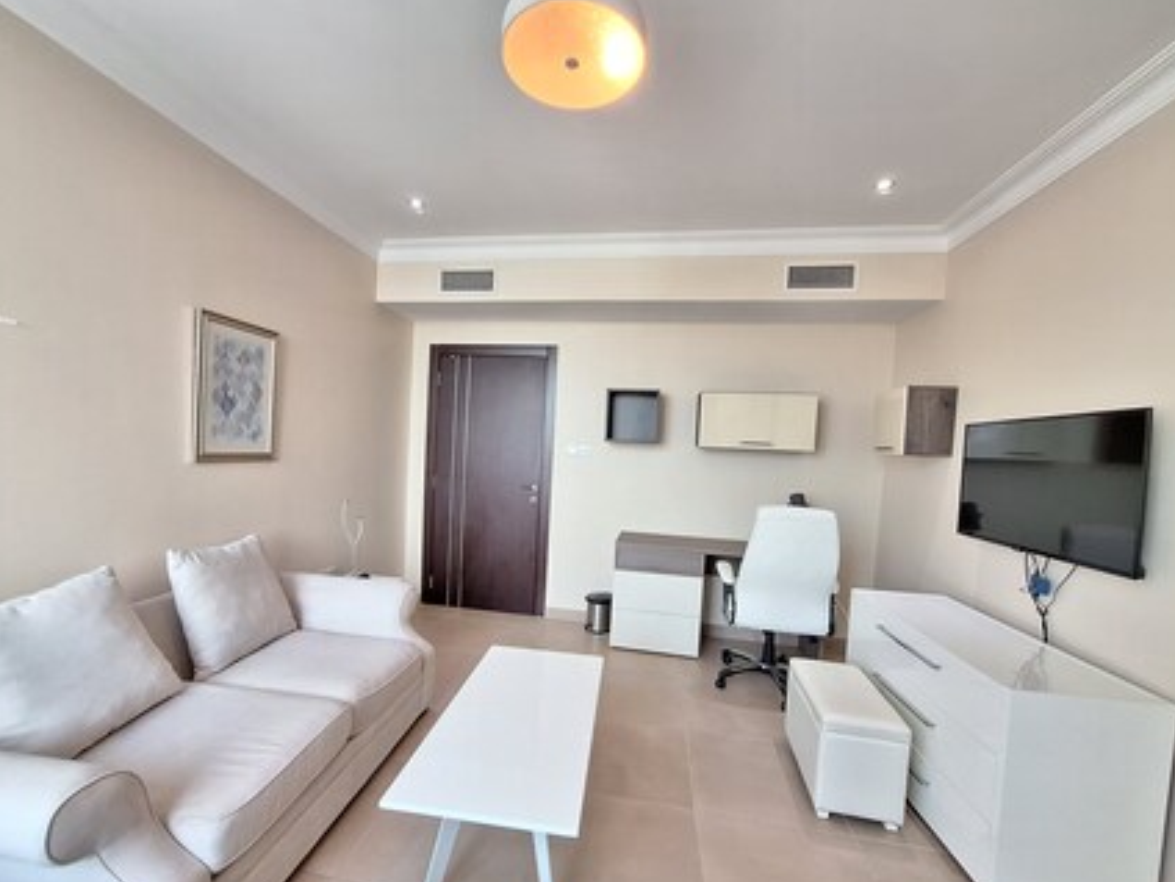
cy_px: 465
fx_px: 475
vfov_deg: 85.6
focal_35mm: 14
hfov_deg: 102.0
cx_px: 561
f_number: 2.2
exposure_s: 1/33
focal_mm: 1.74
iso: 160
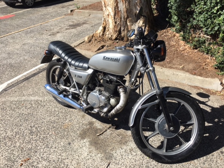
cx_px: 112
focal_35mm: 29
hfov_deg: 61.7
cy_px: 84
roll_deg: +3.6
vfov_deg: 48.2
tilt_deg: -30.7
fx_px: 188
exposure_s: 1/1166
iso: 25
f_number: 2.2
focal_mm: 4.15
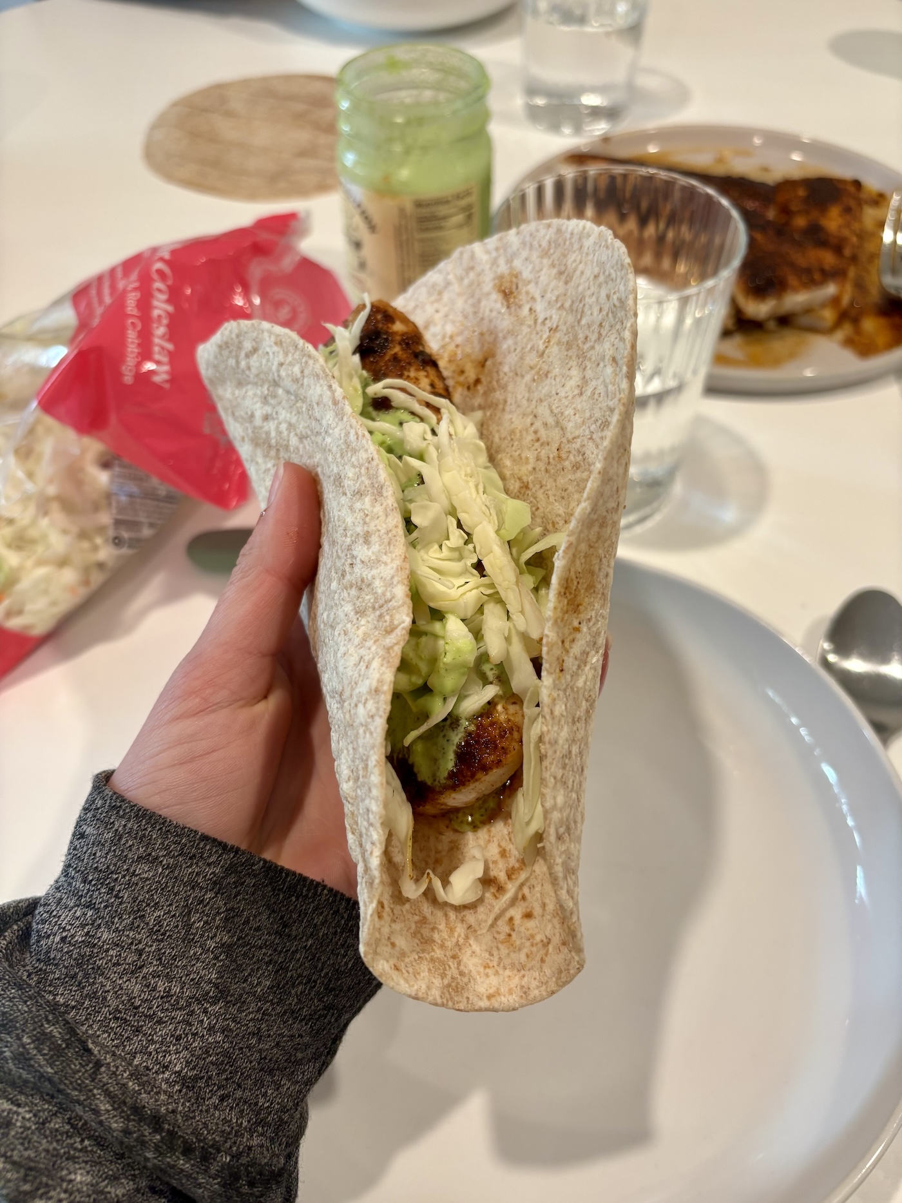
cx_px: 451
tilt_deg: -50.6
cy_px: 602
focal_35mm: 26
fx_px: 903
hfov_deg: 53.1
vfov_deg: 67.3
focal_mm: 5.96
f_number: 1.6
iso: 125
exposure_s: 1/60
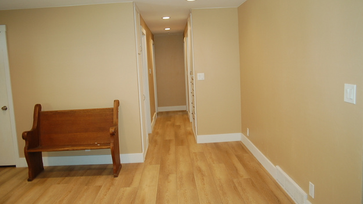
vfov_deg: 40.2
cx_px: 181
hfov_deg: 66.1
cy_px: 95
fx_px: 279
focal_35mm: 29
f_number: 3.5
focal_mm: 18
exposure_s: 1/60
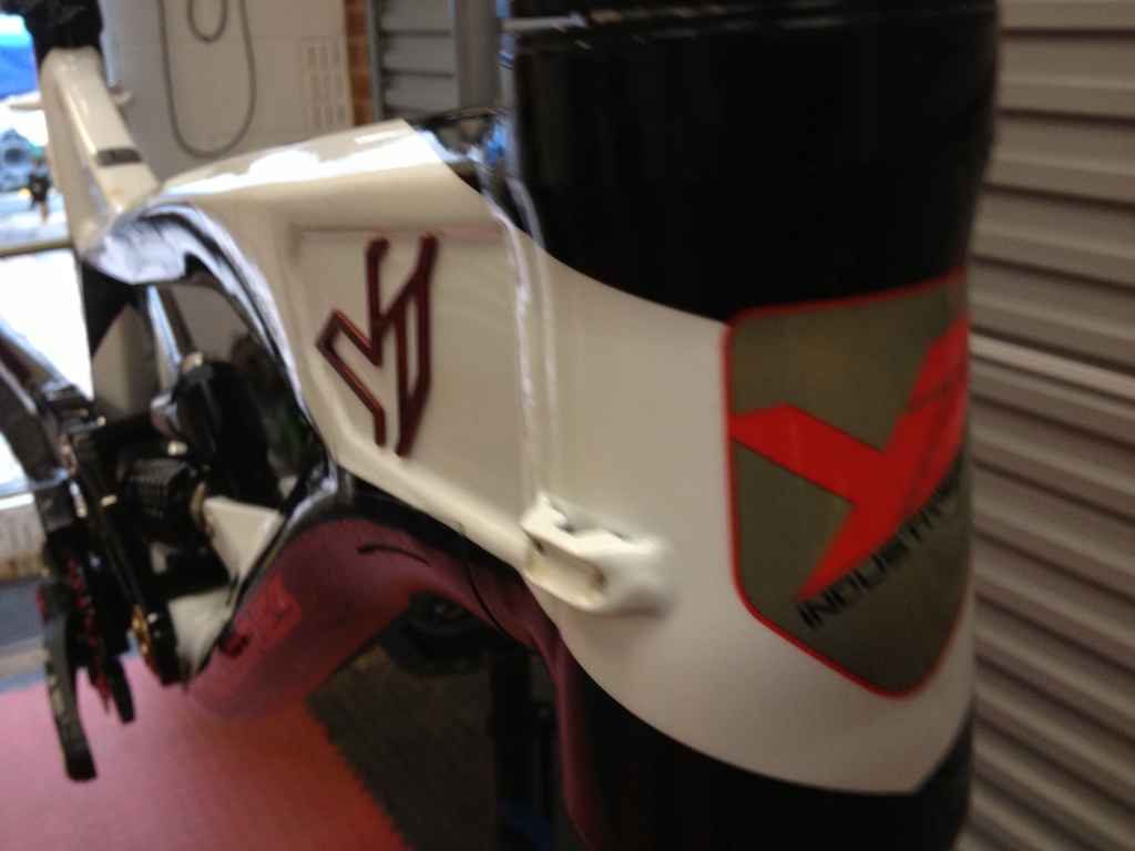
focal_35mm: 35
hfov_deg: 52.6
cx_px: 568
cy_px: 426
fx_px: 1148
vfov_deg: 40.7
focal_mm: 4.28
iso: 125
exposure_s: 1/20
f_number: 2.4
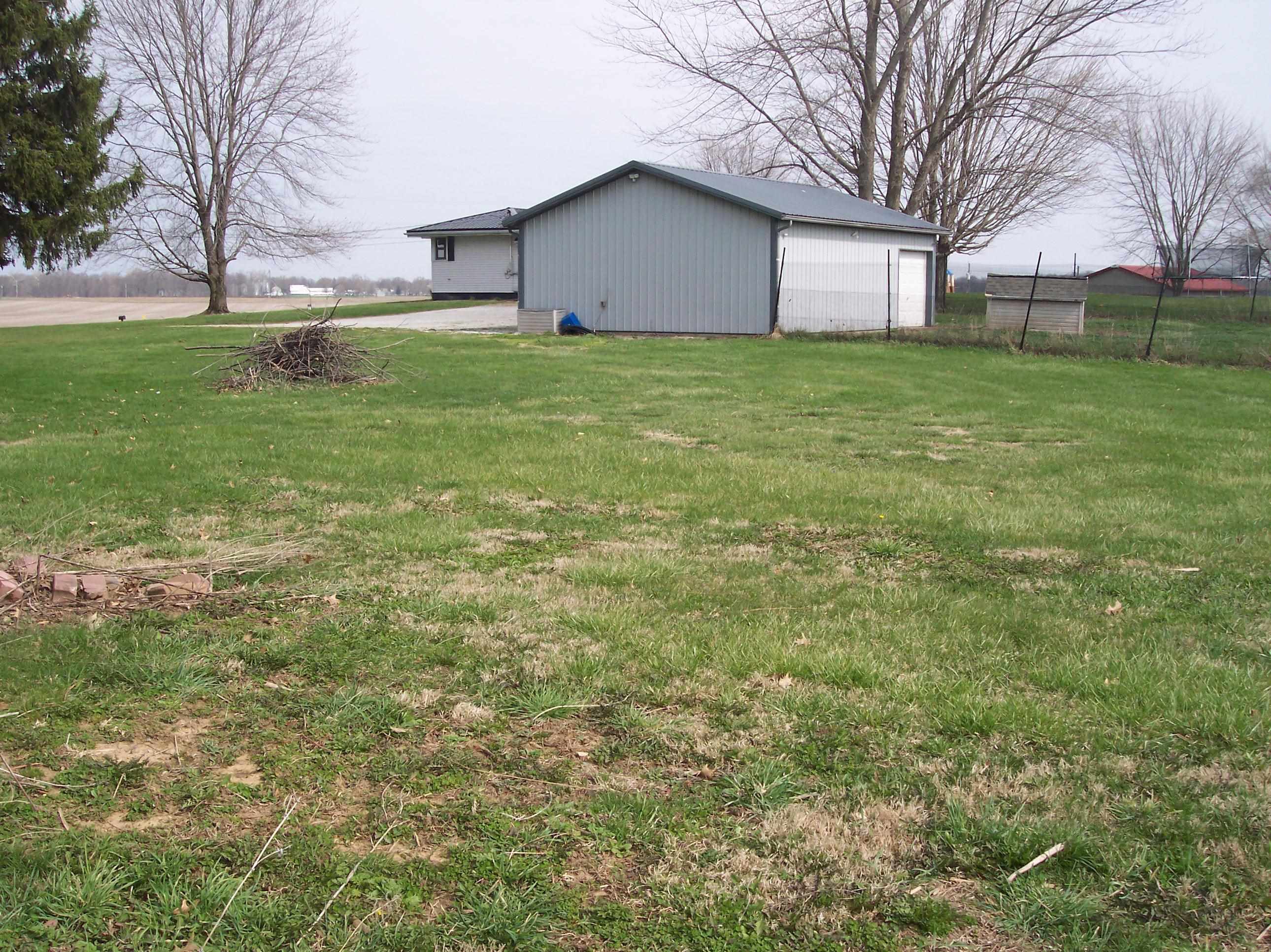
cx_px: 636
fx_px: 1394
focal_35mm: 38
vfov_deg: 37.7
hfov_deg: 49.0
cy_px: 476
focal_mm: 8
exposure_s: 1/700
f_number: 4.8
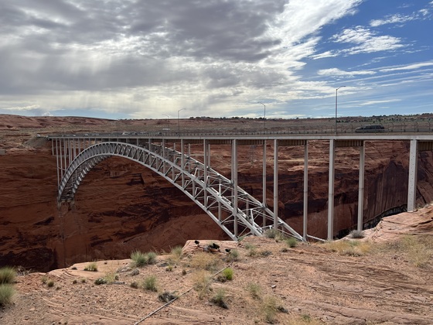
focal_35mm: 26
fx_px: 325
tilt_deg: -4.7
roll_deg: +0.8
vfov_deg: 53.1
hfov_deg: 67.3
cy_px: 162
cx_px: 216
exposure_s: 1/6993
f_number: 1.5
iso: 50
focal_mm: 5.7
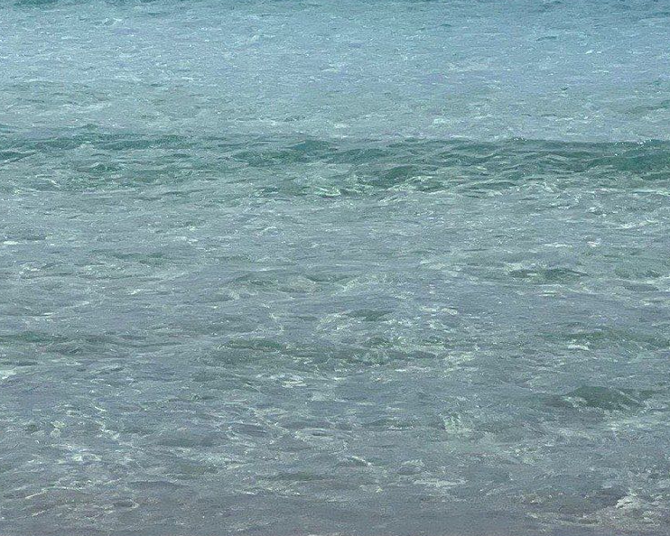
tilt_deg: -5.8
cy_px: 163
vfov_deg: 9.5
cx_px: 46
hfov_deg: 11.8
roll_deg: -0.2
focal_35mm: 162
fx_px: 3213
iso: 32
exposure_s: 1/1815
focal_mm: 9
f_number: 2.8
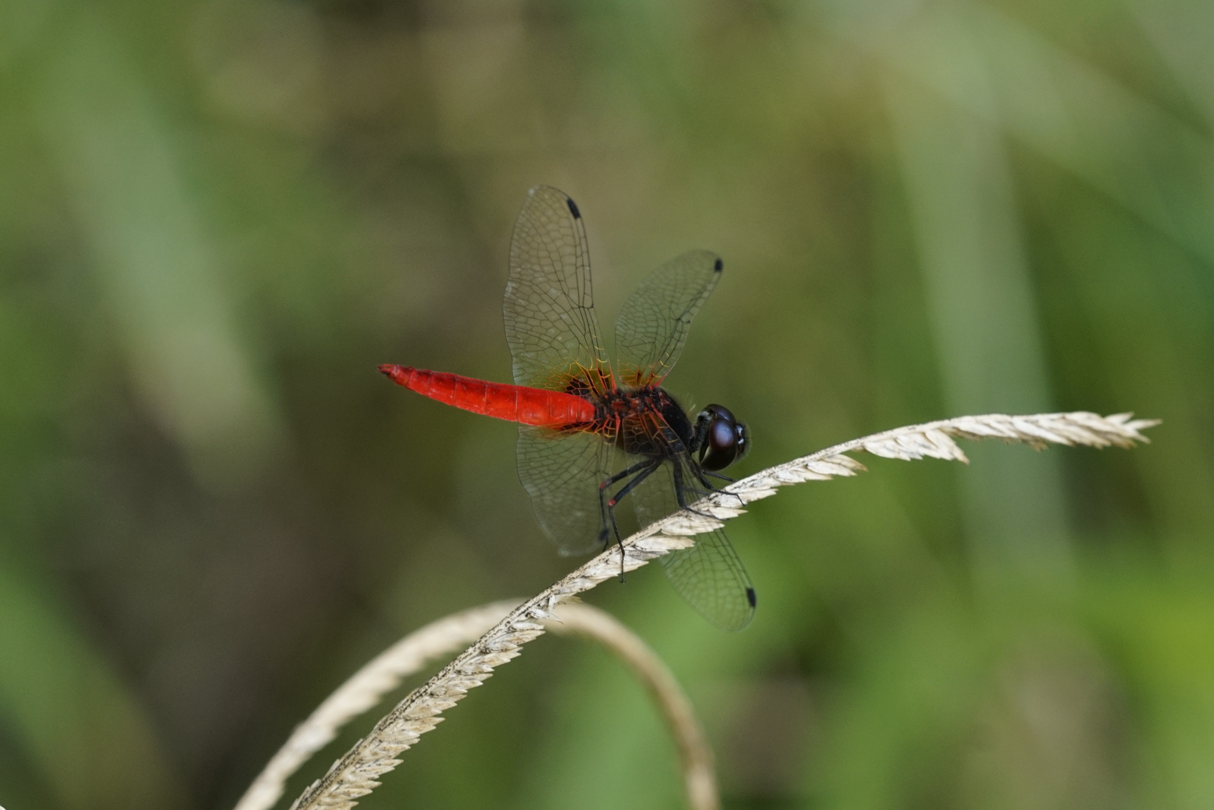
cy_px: 405
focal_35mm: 225
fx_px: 7588
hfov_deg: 9.1
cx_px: 607
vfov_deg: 6.1
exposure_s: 1/160
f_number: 7.1
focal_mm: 150
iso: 500
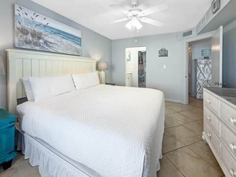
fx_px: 95
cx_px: 118
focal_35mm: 14
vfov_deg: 85.6
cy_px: 88
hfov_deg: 102.1
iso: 125
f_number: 2.2
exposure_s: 1/120
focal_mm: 2.22
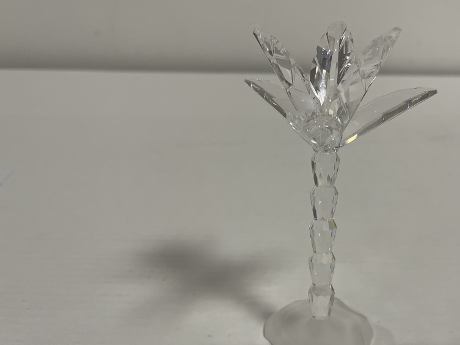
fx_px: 452
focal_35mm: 34
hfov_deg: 52.9
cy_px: 195
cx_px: 307
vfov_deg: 41.7
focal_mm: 5.1
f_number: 1.6
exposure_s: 1/100
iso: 125
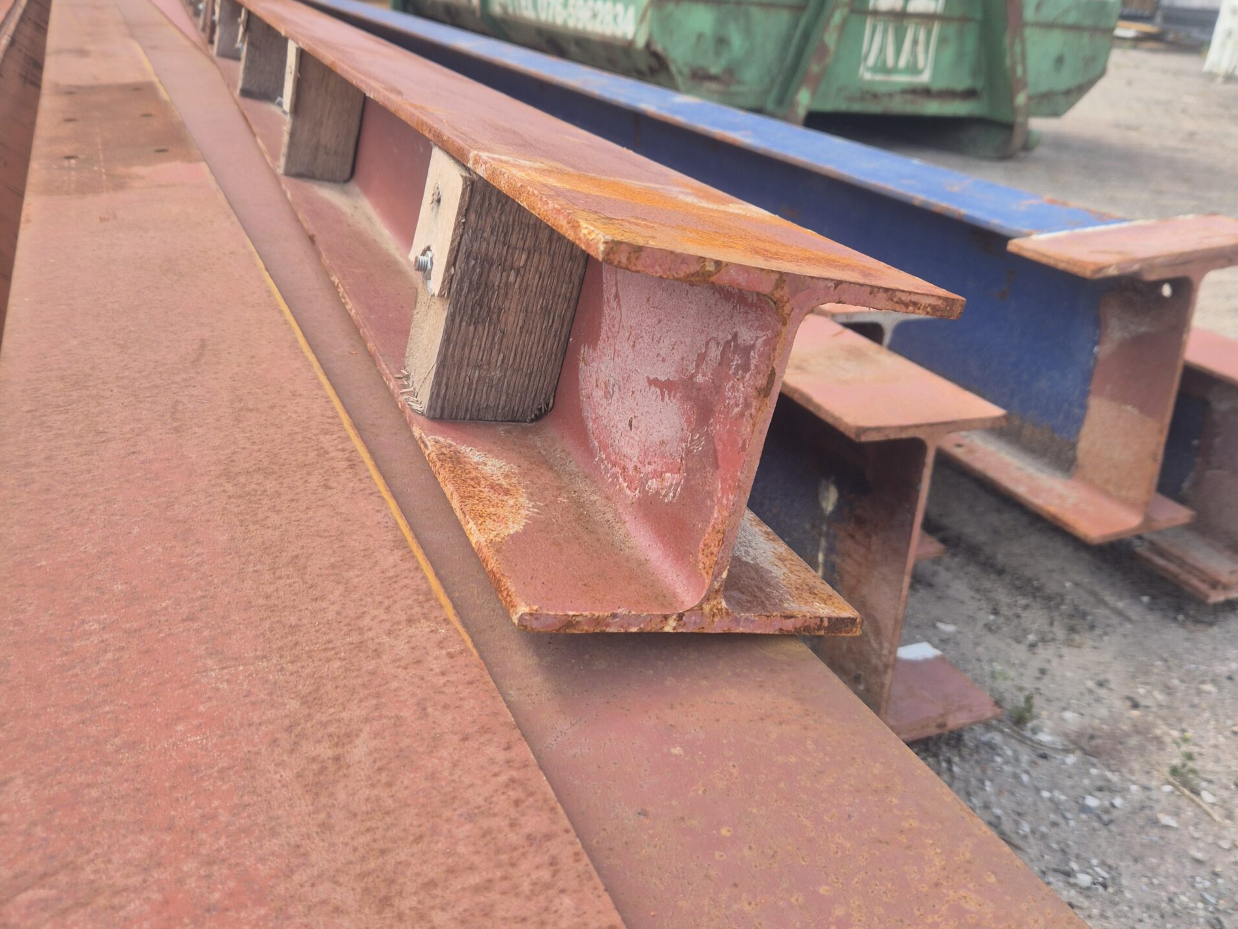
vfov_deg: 45.3
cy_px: 384
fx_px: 1109
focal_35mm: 31
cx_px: 624
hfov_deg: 58.3
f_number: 1.8
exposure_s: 1/313
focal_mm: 5.4
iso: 25
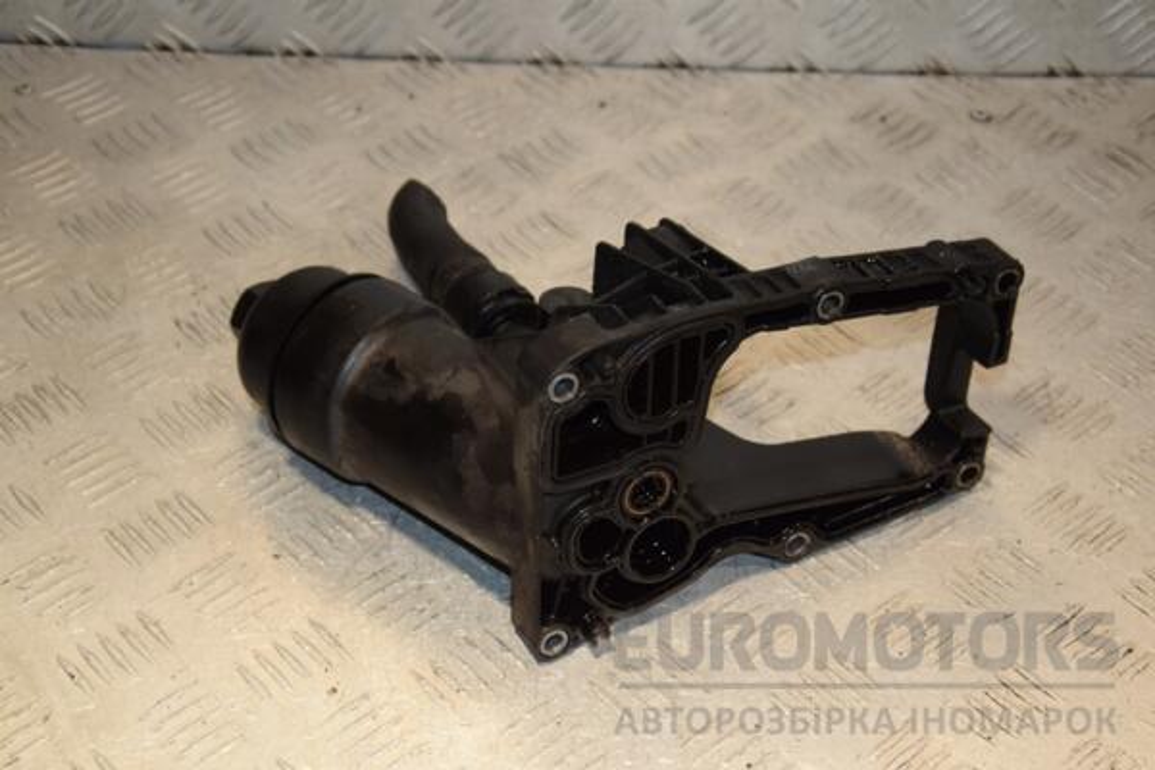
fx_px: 2165
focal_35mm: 68
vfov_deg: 20.2
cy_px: 385
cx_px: 578
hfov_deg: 29.9
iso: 800
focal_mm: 45
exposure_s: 1/200
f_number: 6.3
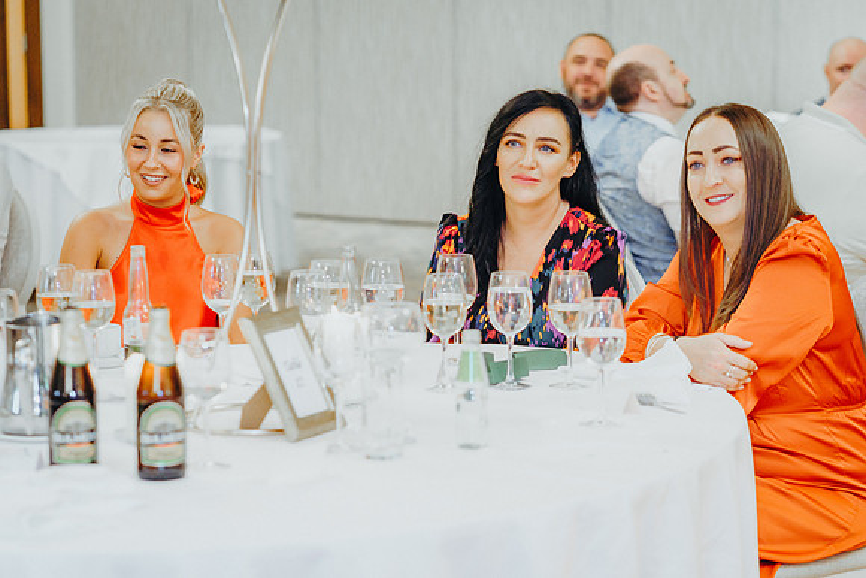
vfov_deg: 14.5
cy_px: 321
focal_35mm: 94
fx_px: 2269
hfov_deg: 21.6
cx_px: 433
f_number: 2.8
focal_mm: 85
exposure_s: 1/125
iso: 2000
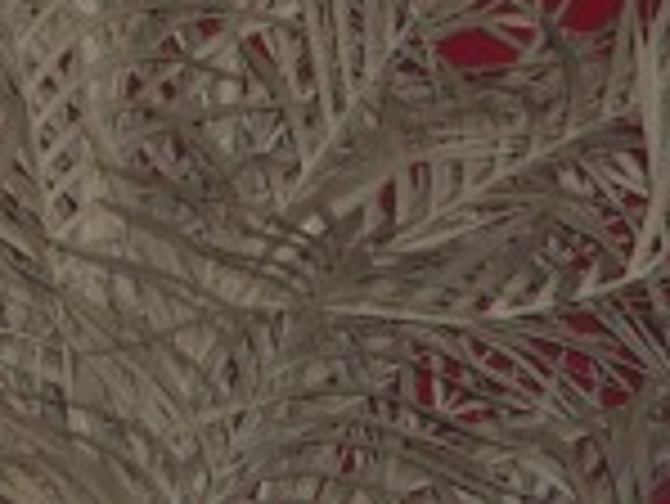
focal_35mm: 364
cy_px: 549
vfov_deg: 4.1
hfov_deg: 5.4
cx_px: 985
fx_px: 7051
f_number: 4
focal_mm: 14.2
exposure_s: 1/60
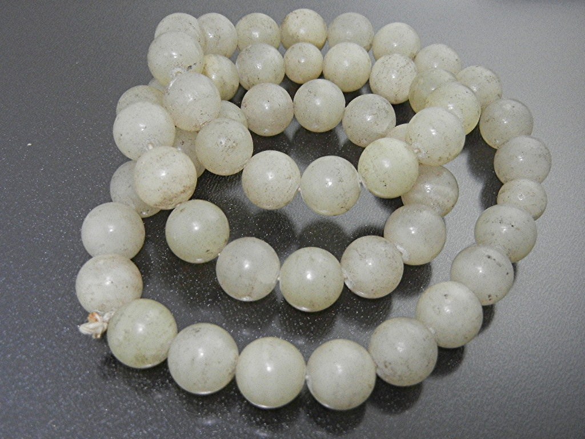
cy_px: 220
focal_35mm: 39
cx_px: 292
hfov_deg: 47.9
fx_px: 659
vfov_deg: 36.8
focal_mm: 7.1
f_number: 7.4
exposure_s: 1/30
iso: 800
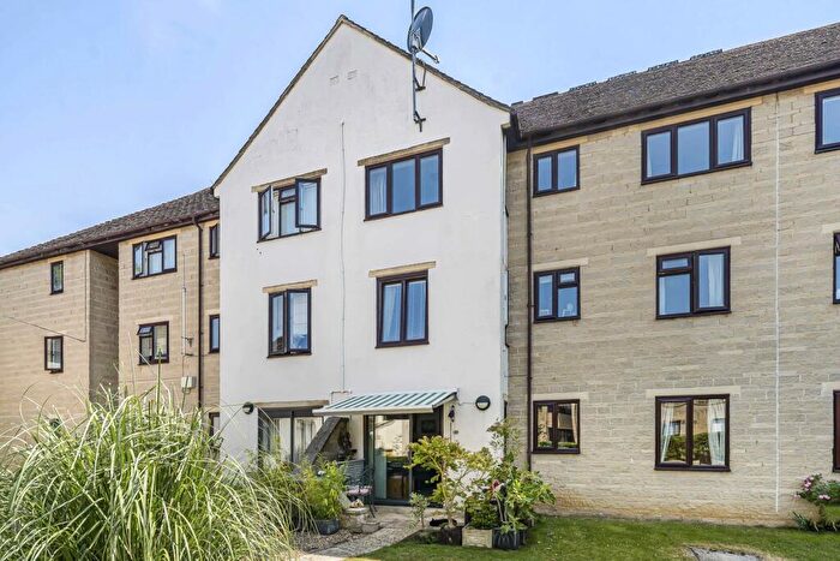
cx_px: 420
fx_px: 408
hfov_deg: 91.6
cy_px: 280
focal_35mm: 18
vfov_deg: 68.9
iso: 100
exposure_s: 1/125
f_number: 8
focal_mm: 17.5
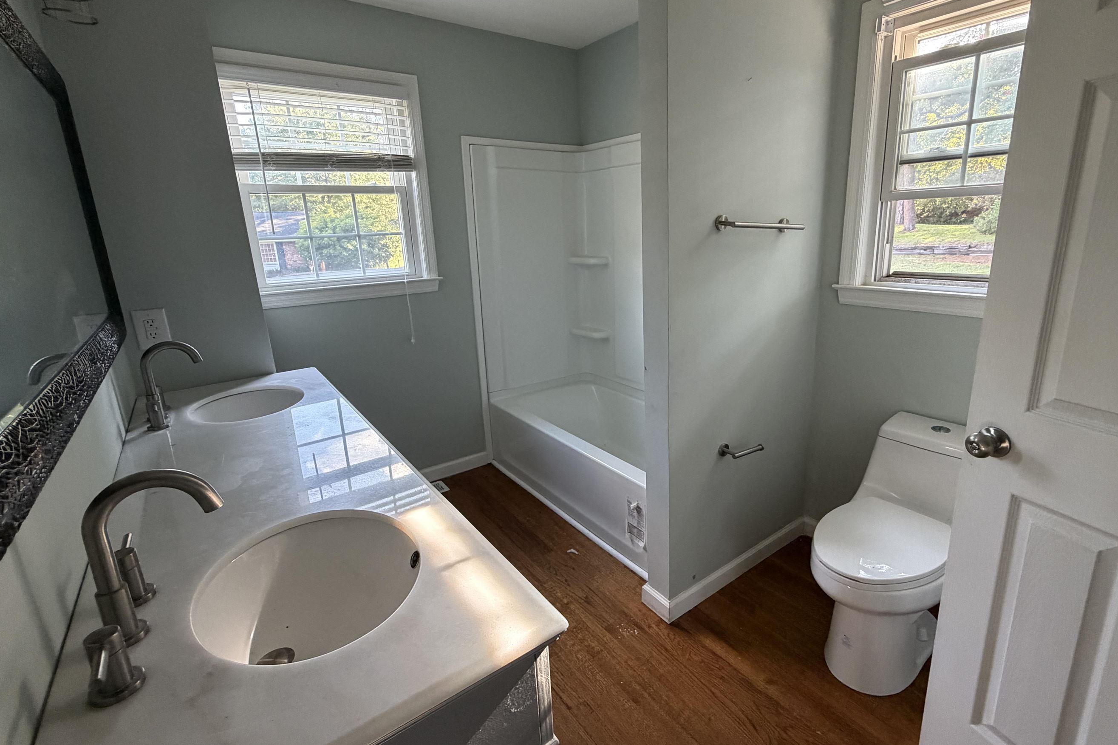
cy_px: 356
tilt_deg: -14.7
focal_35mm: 17
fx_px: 528
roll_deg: +2.5
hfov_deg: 93.1
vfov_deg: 70.4
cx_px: 599
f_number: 2.2
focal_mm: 2.22
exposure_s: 1/82
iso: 320
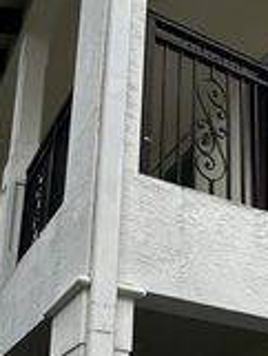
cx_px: 177
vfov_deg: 31.1
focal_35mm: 58
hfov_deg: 25.1
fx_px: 598
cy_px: 346
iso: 40
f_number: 2.2
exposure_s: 1/185
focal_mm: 2.22
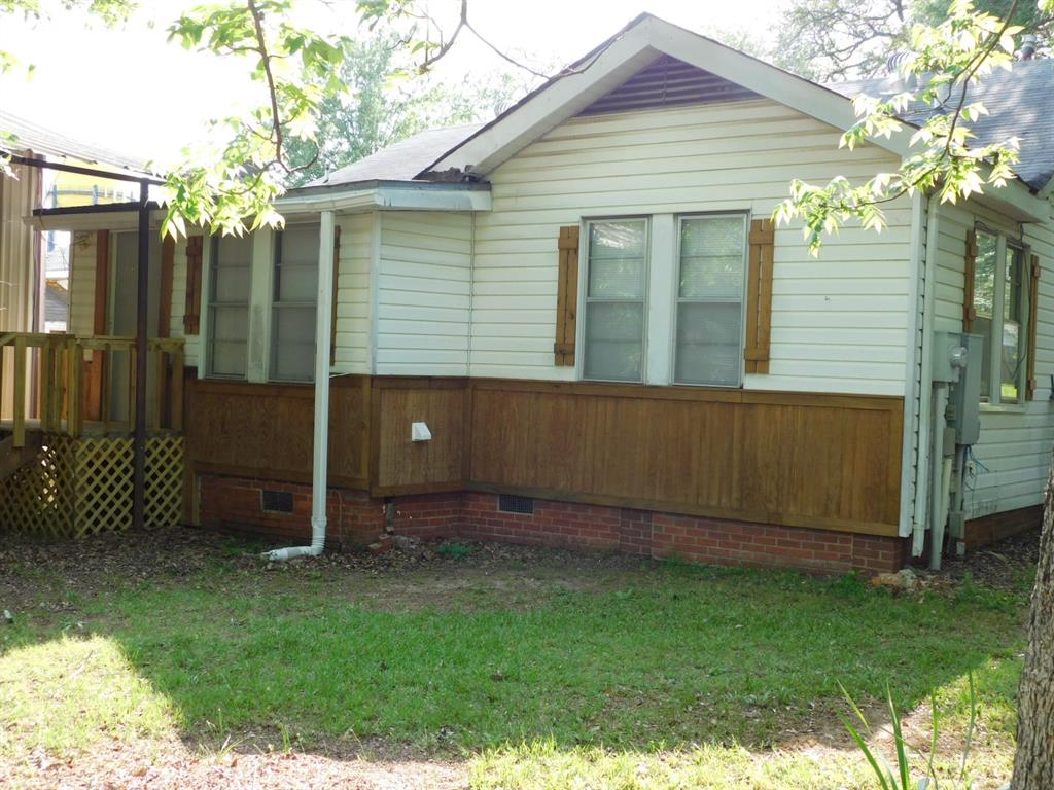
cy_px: 395
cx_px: 527
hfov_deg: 46.8
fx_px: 1218
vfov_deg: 36.0
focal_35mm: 40
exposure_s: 1/160
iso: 125
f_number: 3.6
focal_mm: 7.1
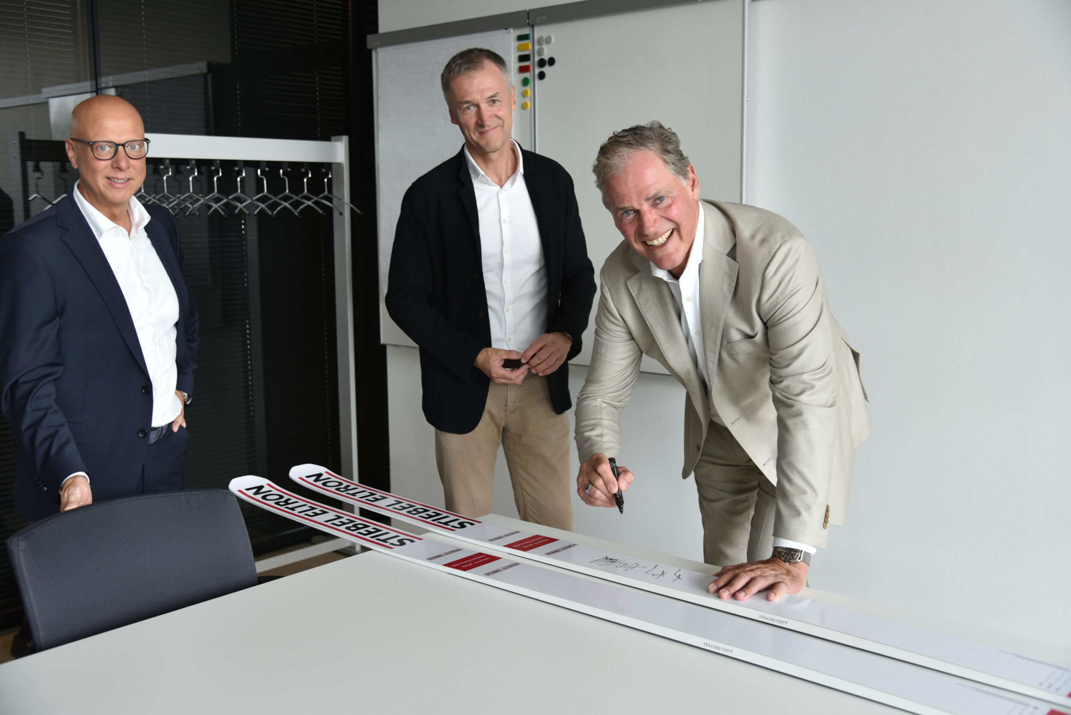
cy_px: 358
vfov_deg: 37.9
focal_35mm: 35
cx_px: 536
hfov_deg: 54.4
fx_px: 1042
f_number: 4
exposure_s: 1/60
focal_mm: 35
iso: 400
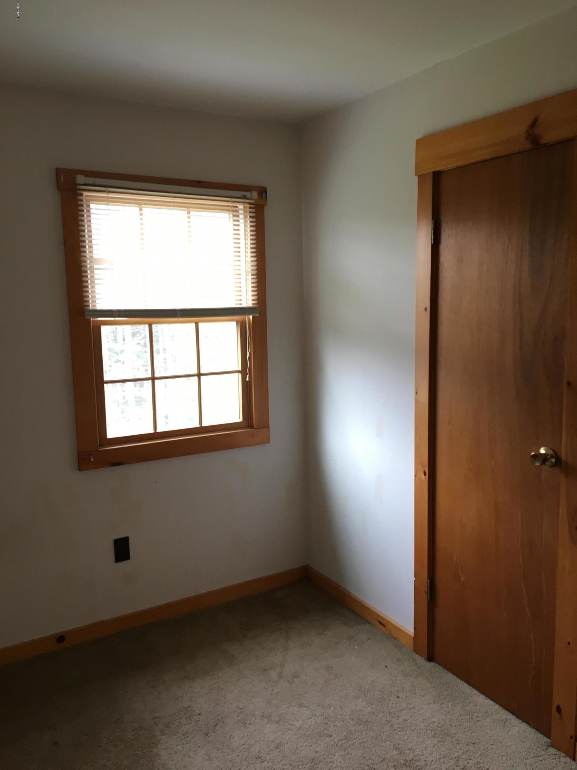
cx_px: 288
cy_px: 385
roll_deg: +2.0
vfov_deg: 61.7
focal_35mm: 29
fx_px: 645
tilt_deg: -7.4
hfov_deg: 48.2
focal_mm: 4.15
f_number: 2.2
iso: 64
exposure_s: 1/30
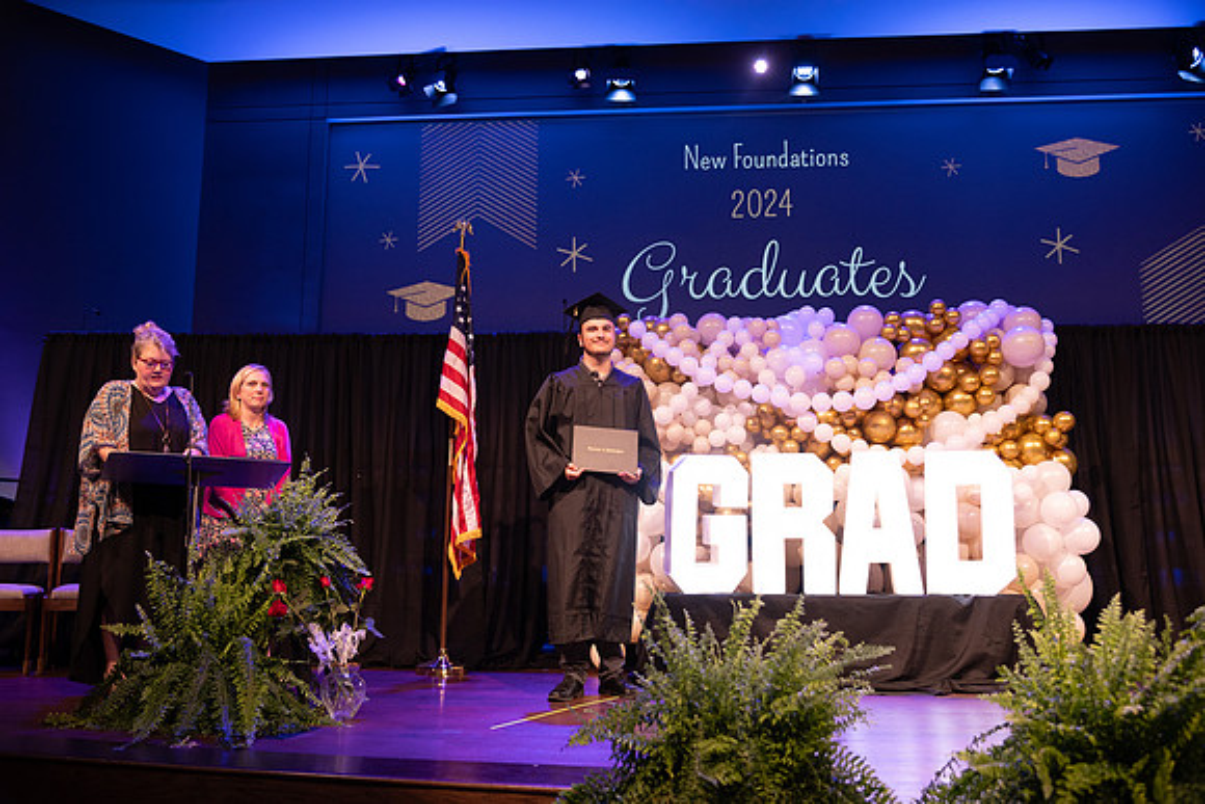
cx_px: 602
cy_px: 402
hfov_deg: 60.3
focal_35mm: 31
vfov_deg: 42.3
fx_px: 1038
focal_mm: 31
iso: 1600
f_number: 4
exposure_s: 1/200
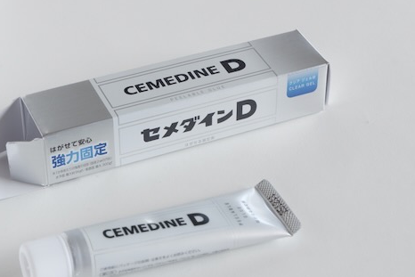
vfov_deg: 13.8
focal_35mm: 99
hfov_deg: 20.6
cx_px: 148
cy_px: 174
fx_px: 1142
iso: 400
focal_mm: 48.4
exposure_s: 1/30
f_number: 11
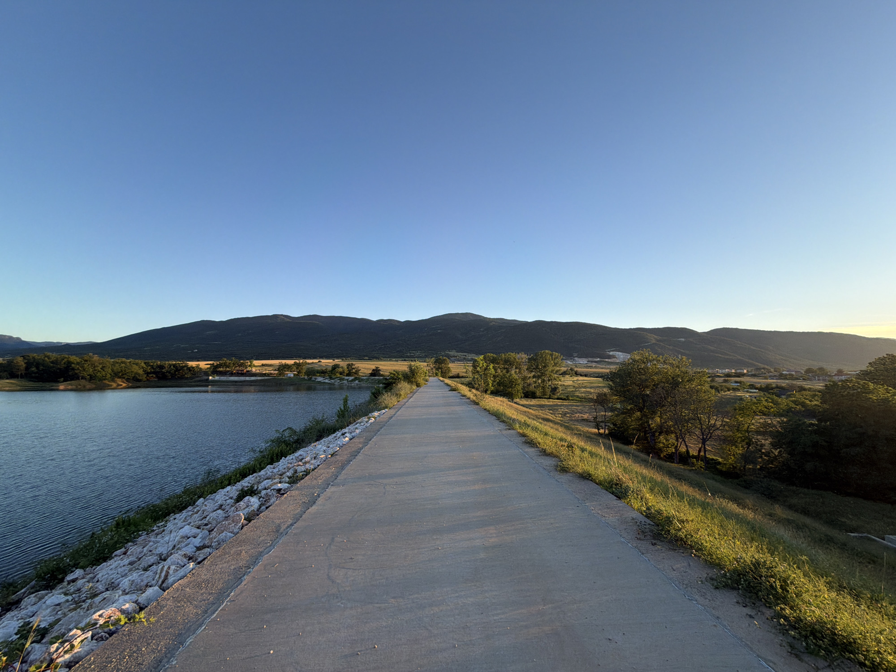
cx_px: 448
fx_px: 362
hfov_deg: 102.1
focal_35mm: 14
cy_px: 336
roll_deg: +0.3
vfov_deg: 85.7
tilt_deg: +6.8
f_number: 2.2
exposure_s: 1/502
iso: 64
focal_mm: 2.22
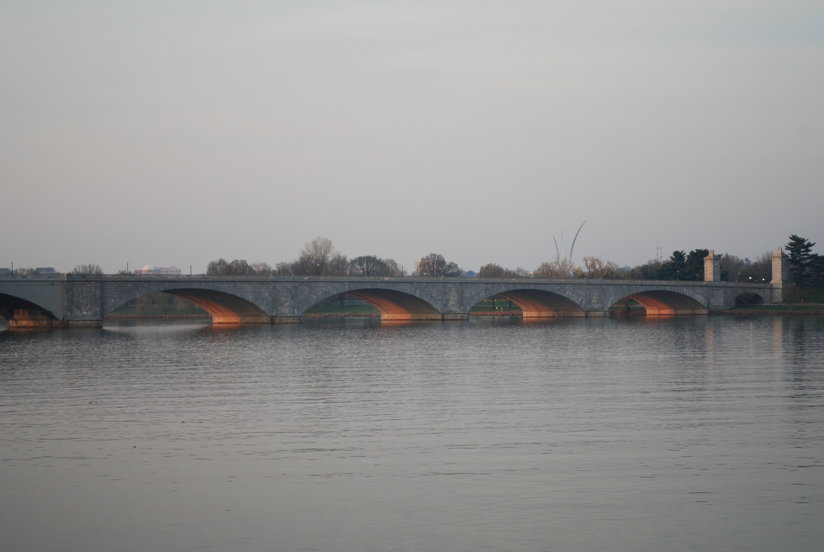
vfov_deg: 16.4
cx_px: 416
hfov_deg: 24.3
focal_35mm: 84
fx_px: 1914
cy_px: 276
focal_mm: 55
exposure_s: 1/160
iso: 400
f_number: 6.3
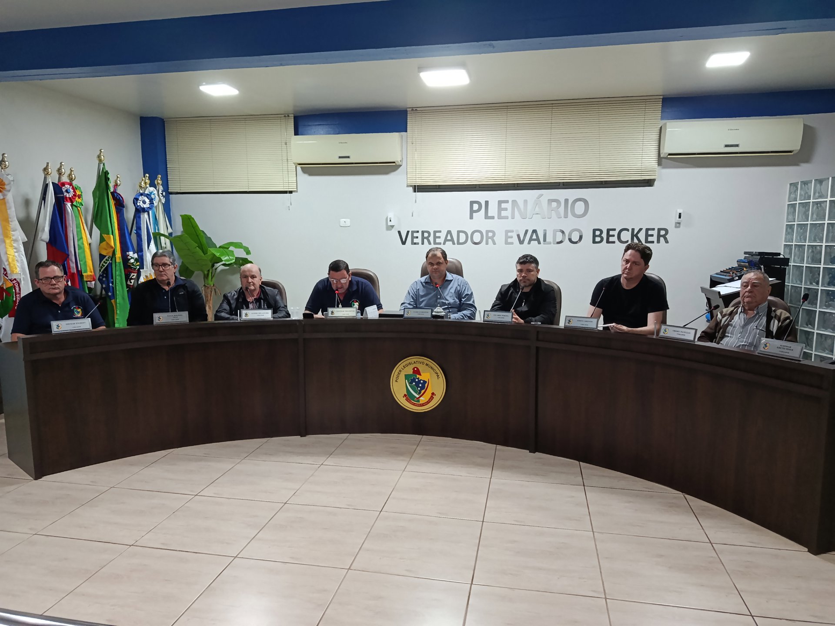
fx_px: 579
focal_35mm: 24
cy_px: 313
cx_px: 418
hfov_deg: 71.6
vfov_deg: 56.8
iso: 1000
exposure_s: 1/40
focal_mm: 5.24
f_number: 1.7
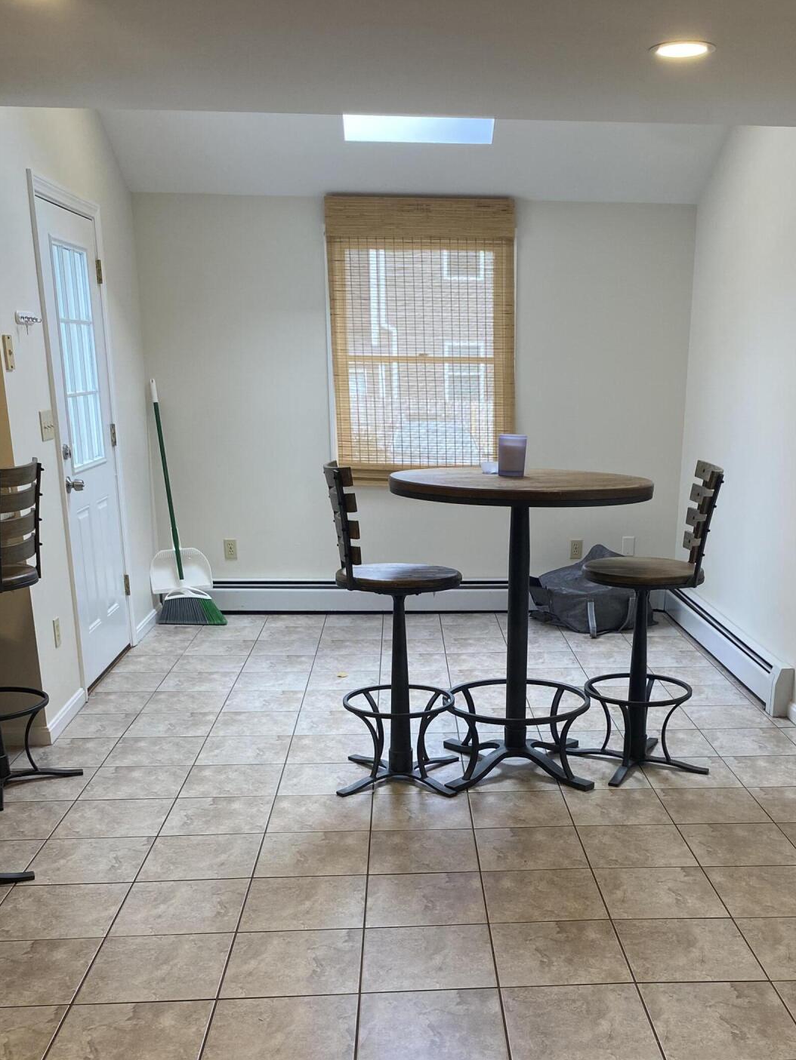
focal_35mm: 37
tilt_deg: -18.2
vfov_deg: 48.9
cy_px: 741
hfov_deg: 38.5
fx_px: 1134
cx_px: 492
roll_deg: +0.2
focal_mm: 4.25
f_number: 1.8
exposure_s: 1/60
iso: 64
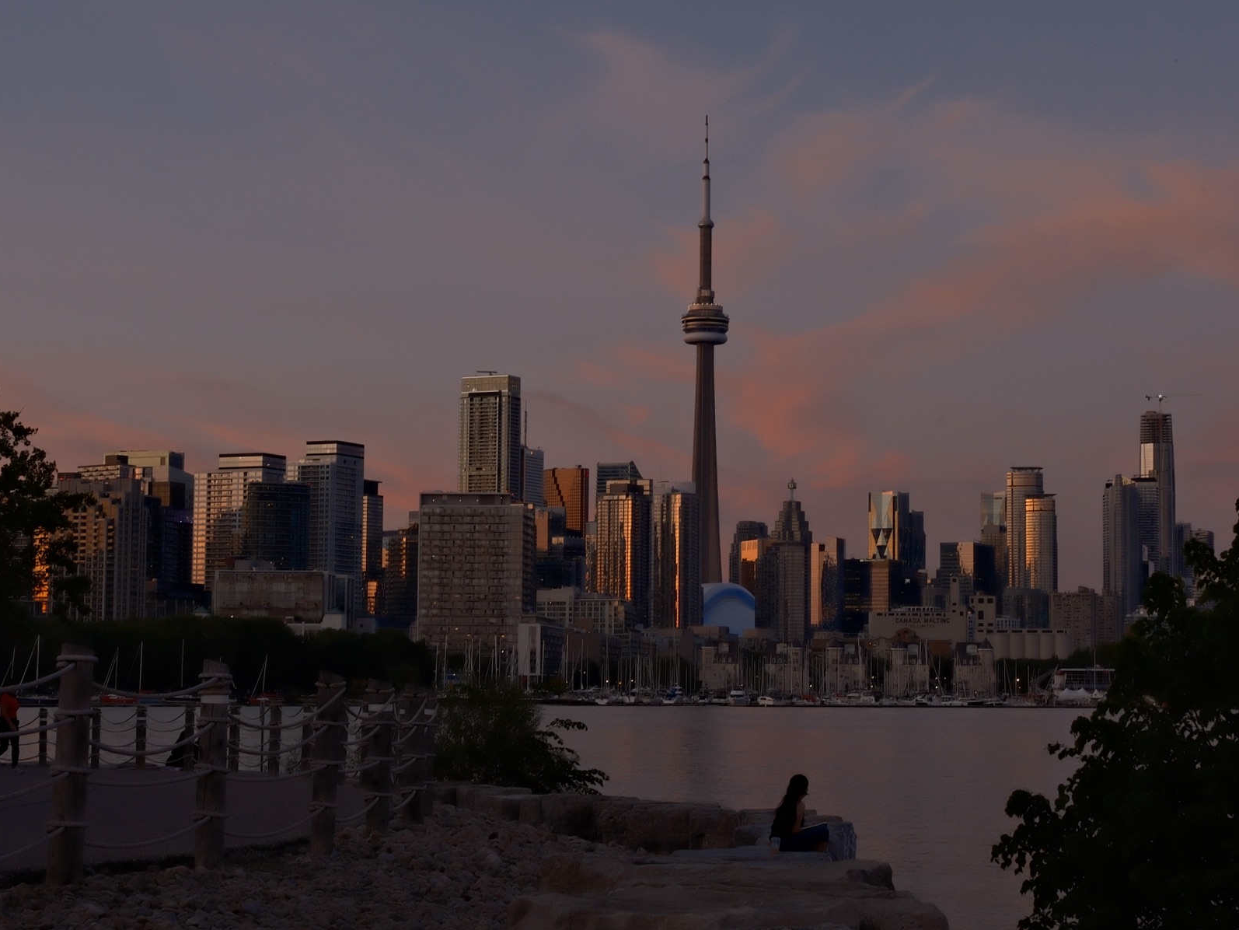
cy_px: 465
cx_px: 646
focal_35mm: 38
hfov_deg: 49.0
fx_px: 1360
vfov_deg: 37.7
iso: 250
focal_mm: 23
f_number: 5
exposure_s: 1/100
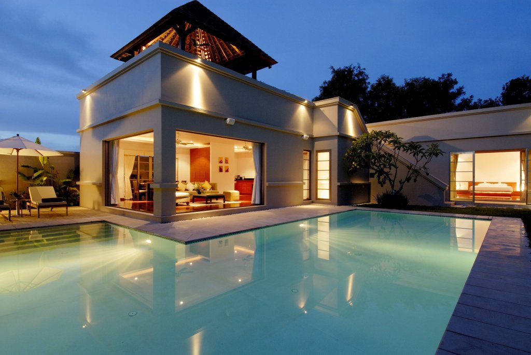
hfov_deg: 89.9
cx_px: 266
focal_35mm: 18
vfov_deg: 67.5
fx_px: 266
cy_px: 178
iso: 200
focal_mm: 12
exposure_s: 3
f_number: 10
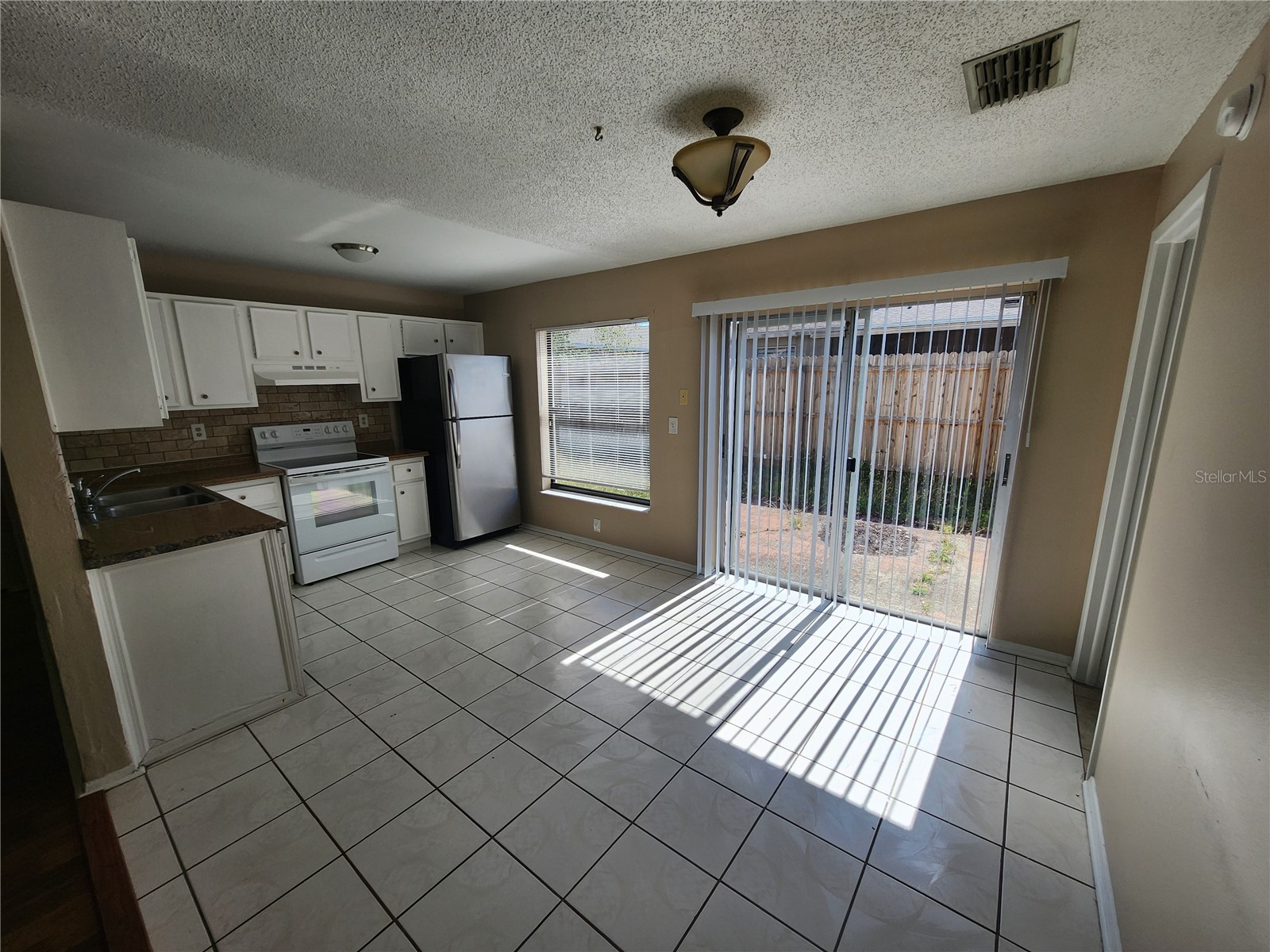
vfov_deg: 89.9
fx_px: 477
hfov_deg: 106.2
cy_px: 476
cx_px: 635
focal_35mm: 13
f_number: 2.2
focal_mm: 1.74
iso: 32
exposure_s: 1/675
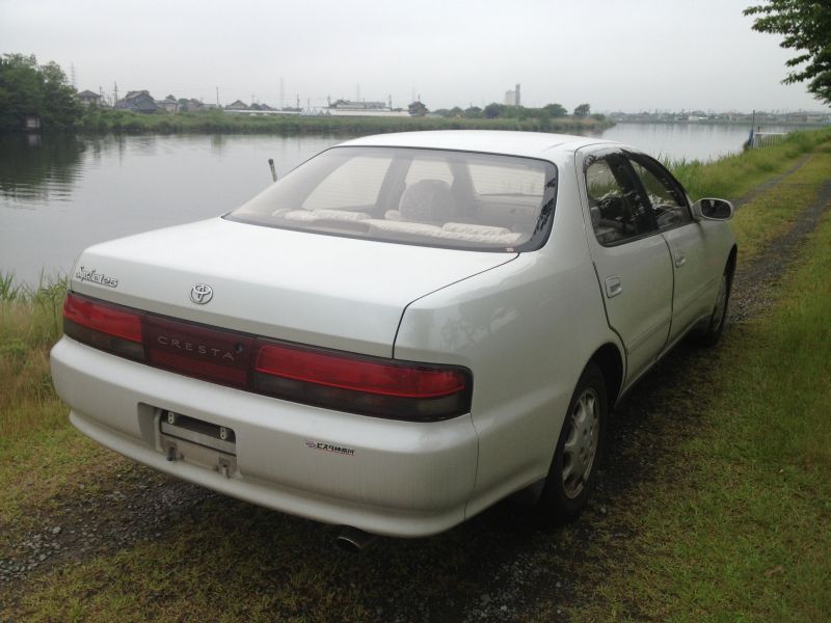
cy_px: 312
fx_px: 840
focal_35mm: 35
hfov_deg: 52.6
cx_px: 416
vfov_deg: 40.7
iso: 50
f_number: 2.4
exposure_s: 1/1623
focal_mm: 4.28
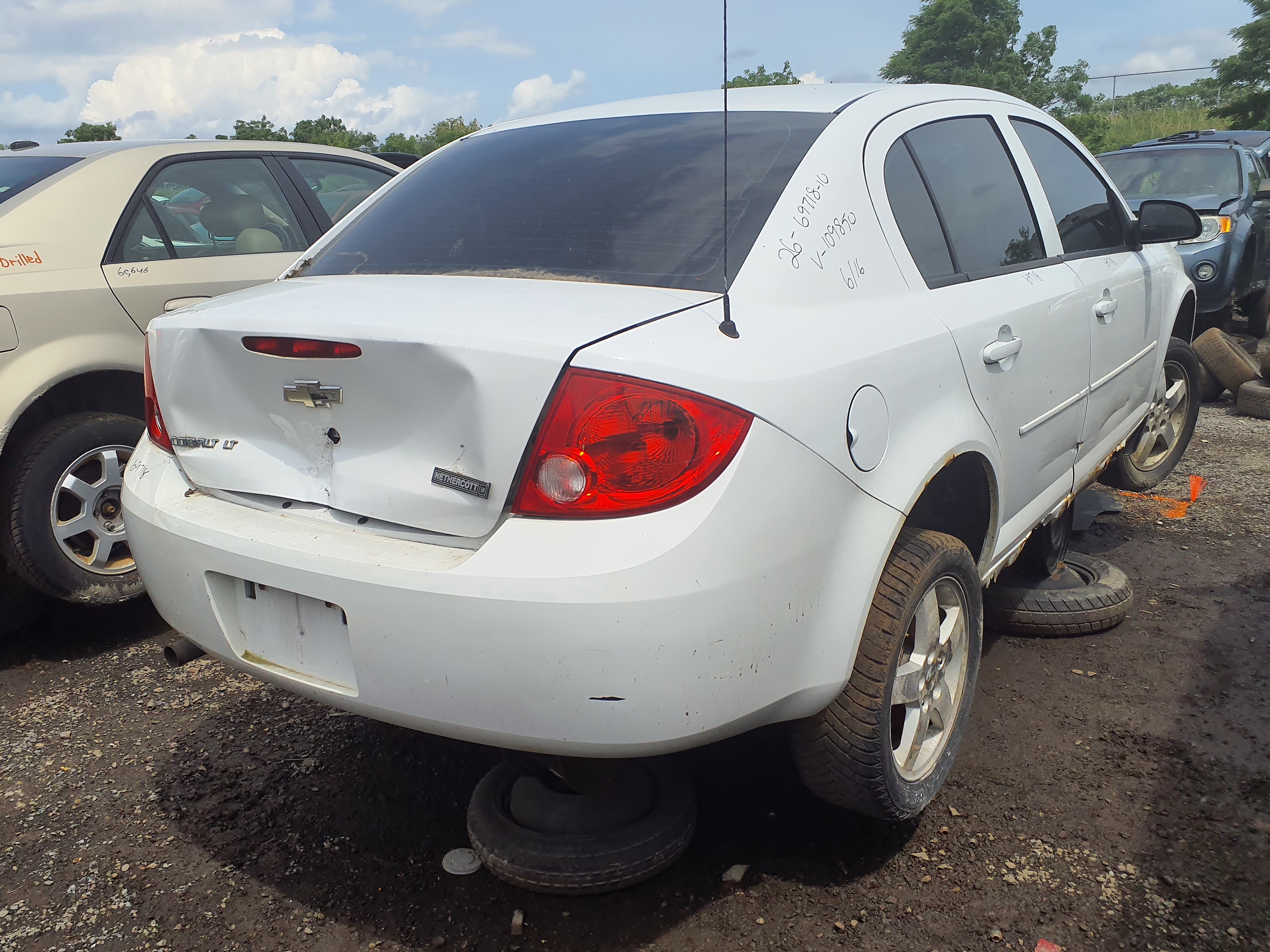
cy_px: 494
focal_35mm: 29
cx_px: 600
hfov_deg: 61.6
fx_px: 1064
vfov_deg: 48.2
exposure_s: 1/2928
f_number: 1.9
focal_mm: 3.58
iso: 40
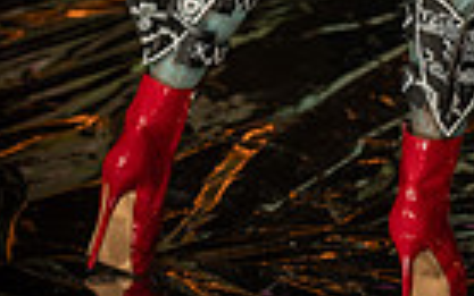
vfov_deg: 4.3
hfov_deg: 6.9
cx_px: 365
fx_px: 3929
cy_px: -357
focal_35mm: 304
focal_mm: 92
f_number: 2.8
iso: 1250
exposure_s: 1/500
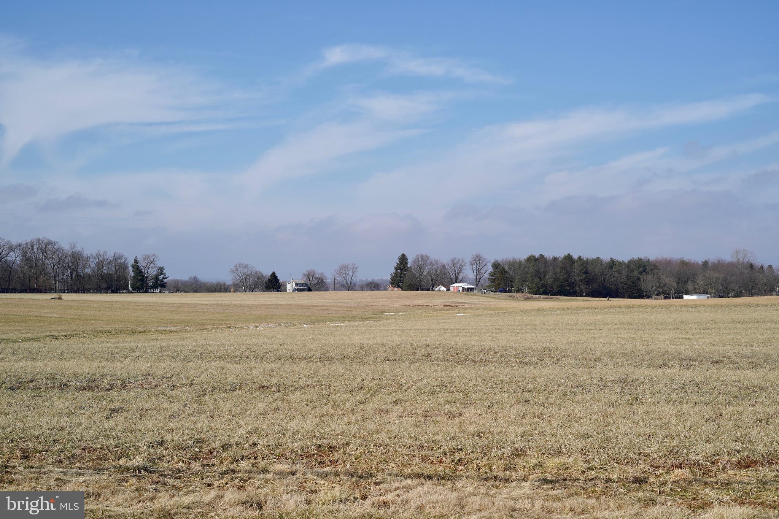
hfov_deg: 39.6
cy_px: 260
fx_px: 1082
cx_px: 390
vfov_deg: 27.0
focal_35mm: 50
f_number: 6.3
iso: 100
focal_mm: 50
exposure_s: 1/640
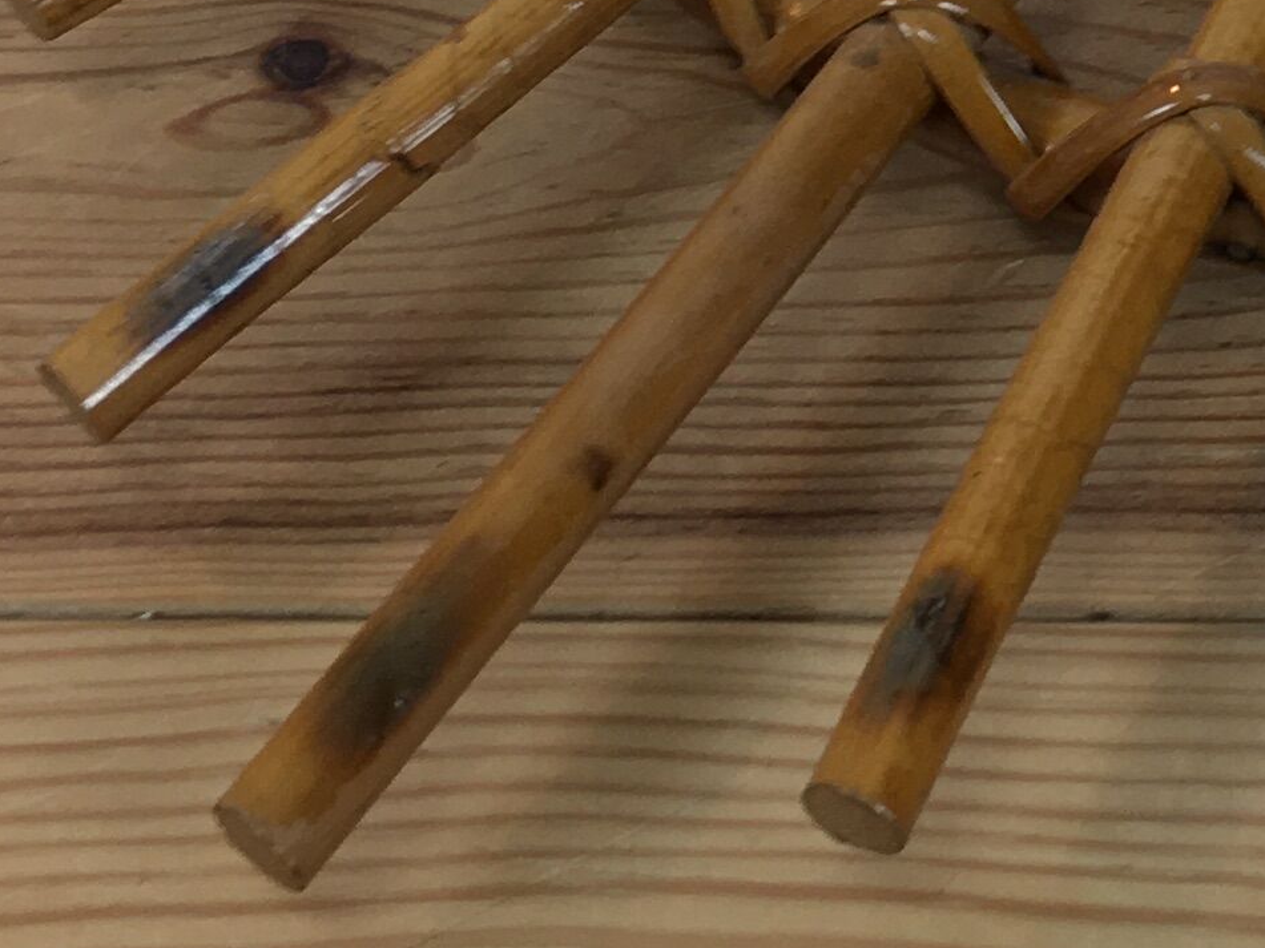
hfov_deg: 15.0
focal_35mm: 123
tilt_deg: -43.2
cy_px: -584
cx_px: 1844
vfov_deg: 11.4
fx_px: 4494
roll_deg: +3.0
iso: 32
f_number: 2.2
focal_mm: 4.15
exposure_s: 1/33
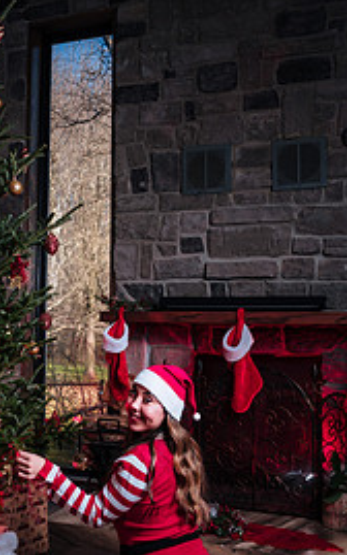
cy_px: 279
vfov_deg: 43.5
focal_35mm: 46
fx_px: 696
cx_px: 99
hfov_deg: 27.7
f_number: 4
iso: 64
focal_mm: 27
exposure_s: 1/200
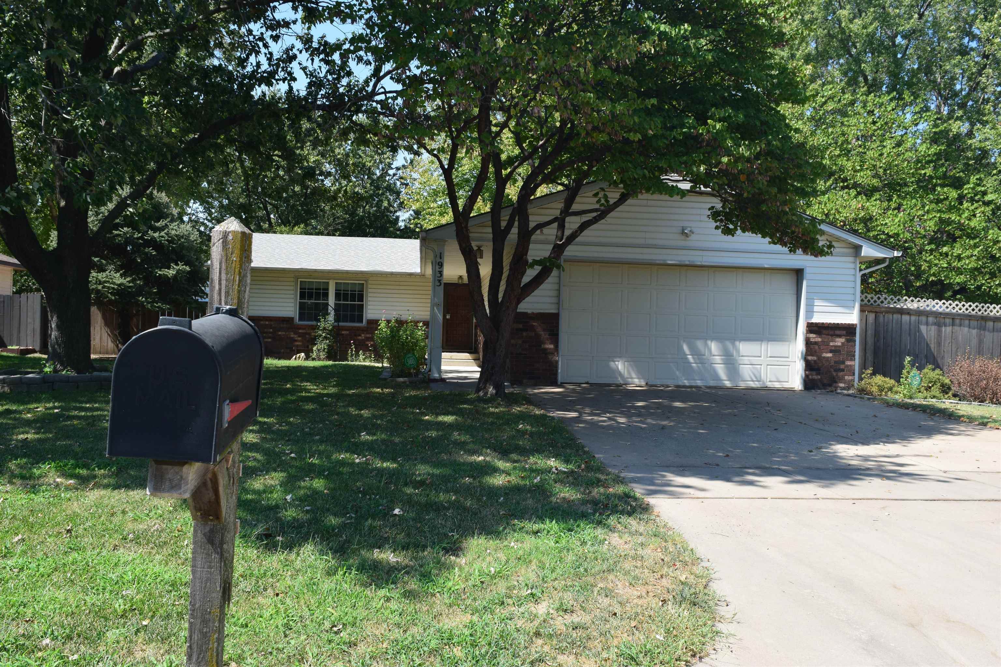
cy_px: 334
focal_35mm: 27
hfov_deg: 67.4
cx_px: 500
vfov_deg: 47.9
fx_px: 751
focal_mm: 18
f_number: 10
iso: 400
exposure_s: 1/320
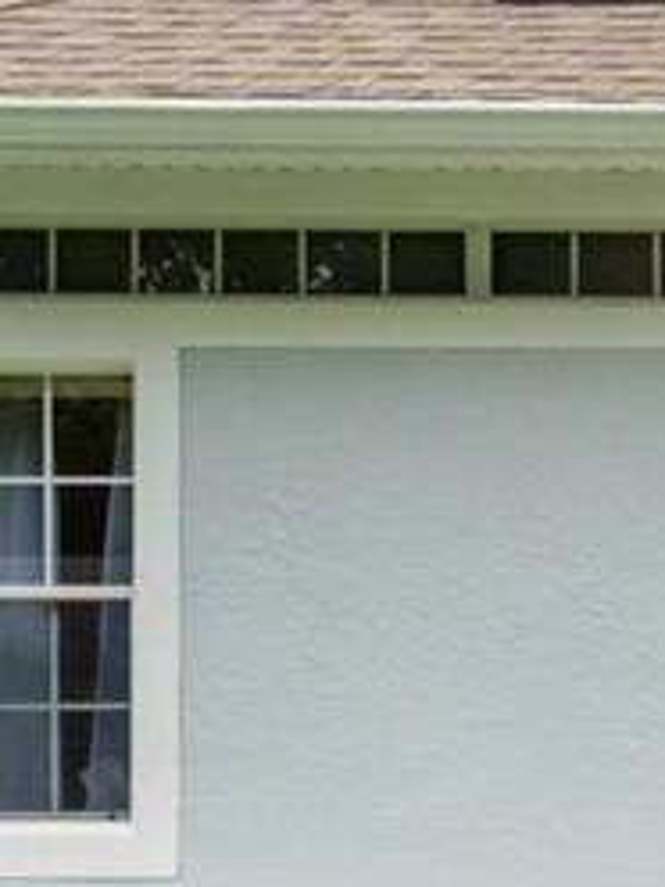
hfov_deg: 10.7
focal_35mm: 93
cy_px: 705
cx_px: 2002
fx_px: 2382
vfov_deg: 20.8
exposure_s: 1/250
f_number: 8
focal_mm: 10
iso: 200
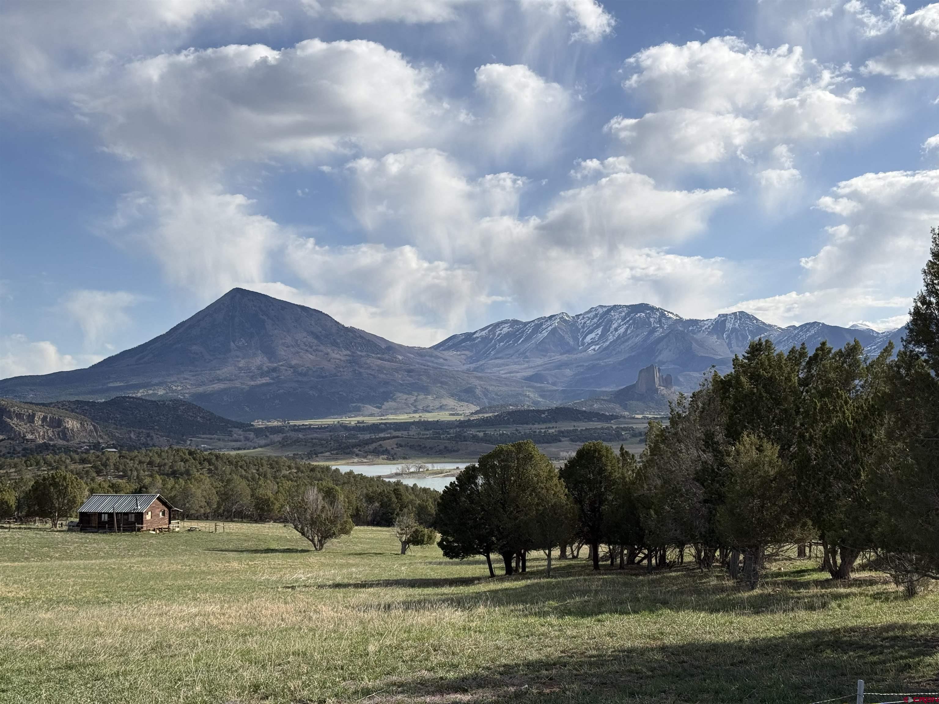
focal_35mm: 48
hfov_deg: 39.7
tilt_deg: +3.0
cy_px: 352
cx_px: 470
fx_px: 1302
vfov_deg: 30.3
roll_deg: -0.1
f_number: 1.78
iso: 64
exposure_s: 1/7143
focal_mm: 6.76
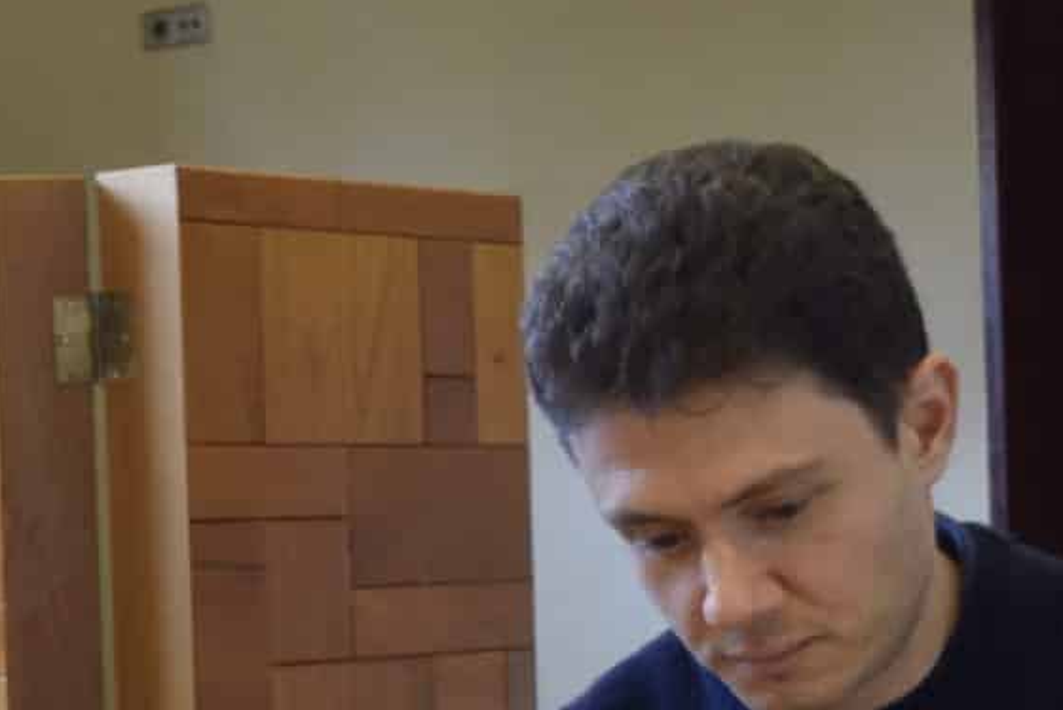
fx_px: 3988
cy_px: 708
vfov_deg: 10.1
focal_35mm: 135
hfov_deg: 14.5
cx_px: -323
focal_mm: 24
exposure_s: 1/60
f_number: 4
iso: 720
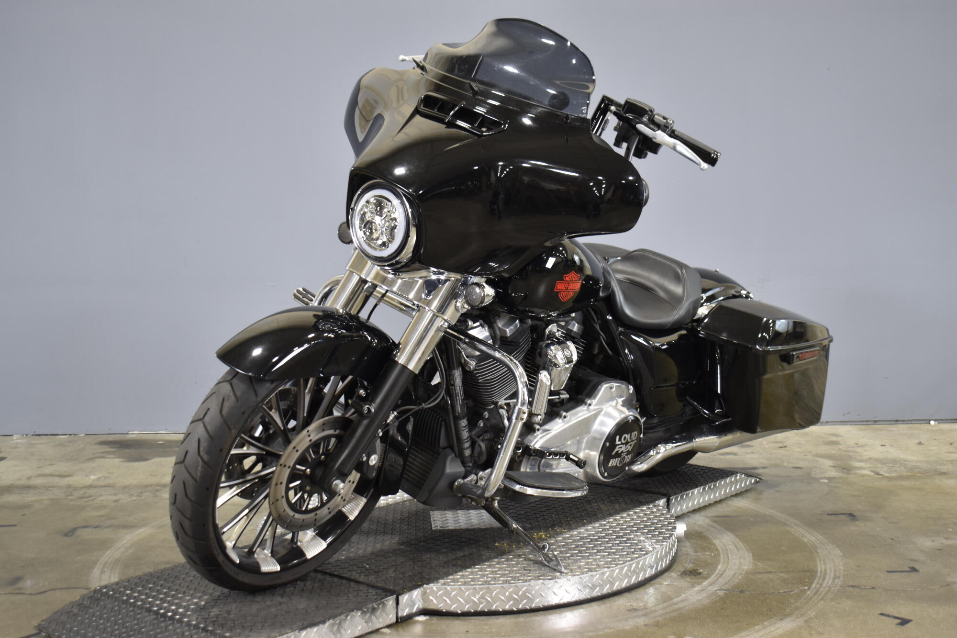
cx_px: 478
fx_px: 1236
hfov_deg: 42.3
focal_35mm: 46
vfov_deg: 28.9
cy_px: 319
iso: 400
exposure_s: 1/13
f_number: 4.2
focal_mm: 31
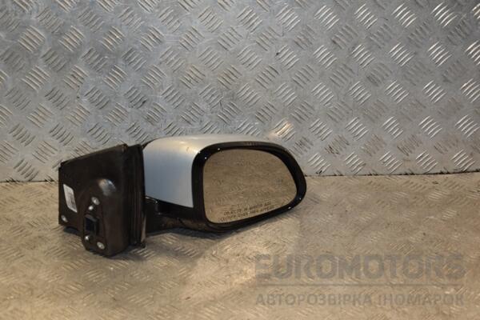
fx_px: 840
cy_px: 160
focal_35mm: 63
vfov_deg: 21.6
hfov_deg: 31.9
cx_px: 240
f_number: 5.6
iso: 800
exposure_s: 1/200
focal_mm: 42
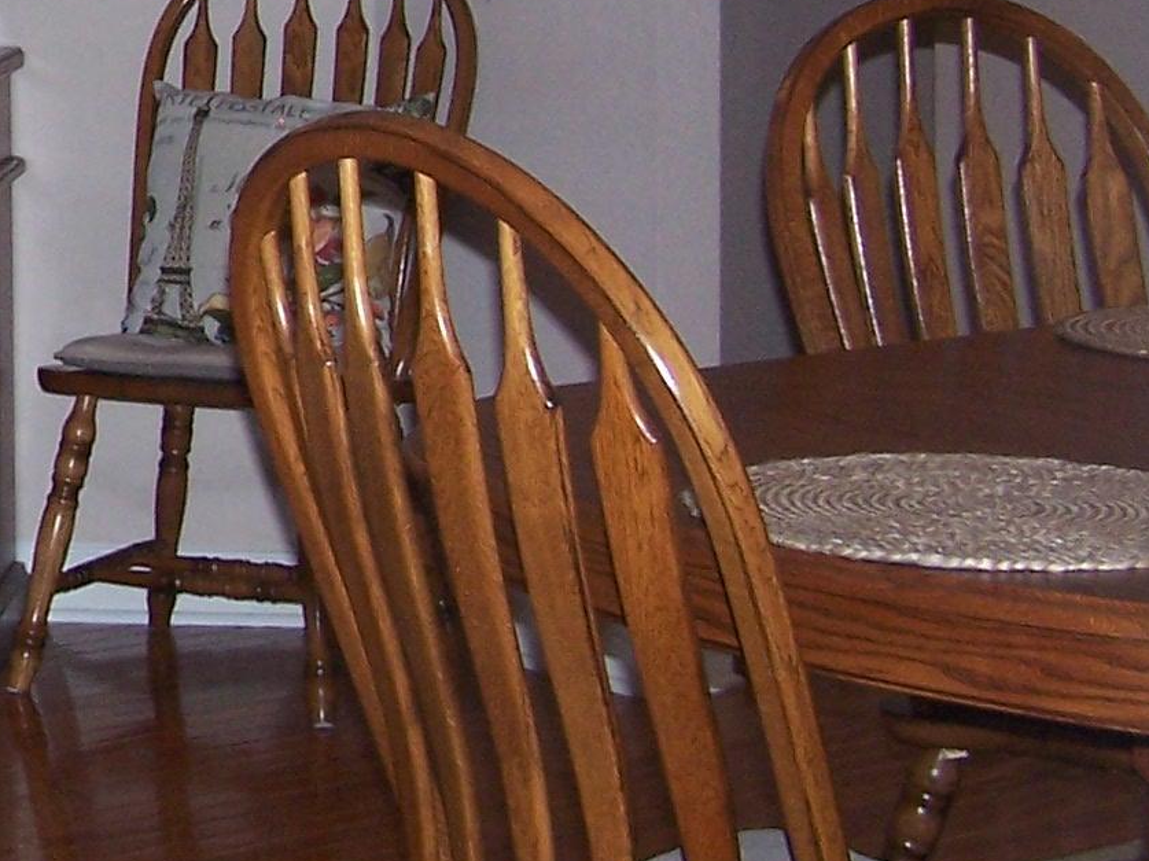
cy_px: -78
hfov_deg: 15.8
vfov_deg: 12.4
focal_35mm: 117
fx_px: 3882
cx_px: -430
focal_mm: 6.3
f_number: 2.8
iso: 140
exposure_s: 1/60
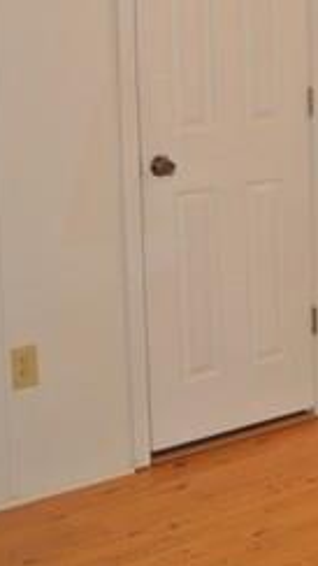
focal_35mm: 88
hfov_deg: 12.1
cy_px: 82
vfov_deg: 23.7
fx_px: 1321
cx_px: 655
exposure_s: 1/60
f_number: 3.8
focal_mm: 12.2
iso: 220
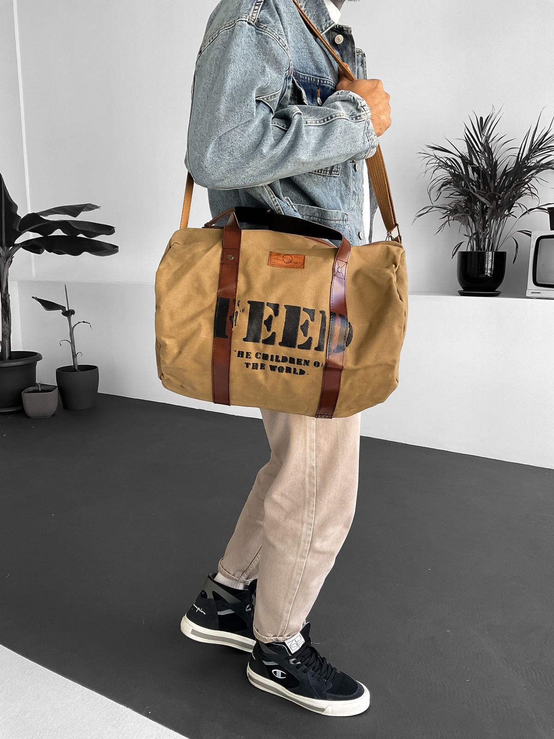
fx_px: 619
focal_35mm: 29
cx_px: 277
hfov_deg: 48.2
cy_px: 370
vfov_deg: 61.7
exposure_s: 1/120
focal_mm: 3
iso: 64
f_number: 1.8
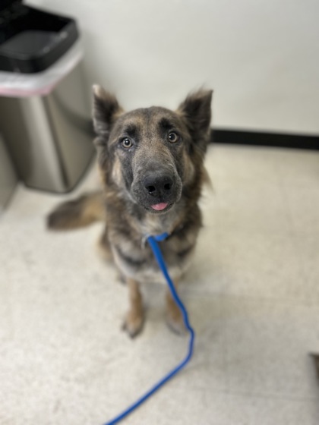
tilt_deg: -48.6
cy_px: 212
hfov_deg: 53.1
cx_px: 160
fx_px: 319
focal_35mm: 26
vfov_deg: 67.3
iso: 80
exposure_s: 1/120
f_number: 1.5
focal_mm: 5.7
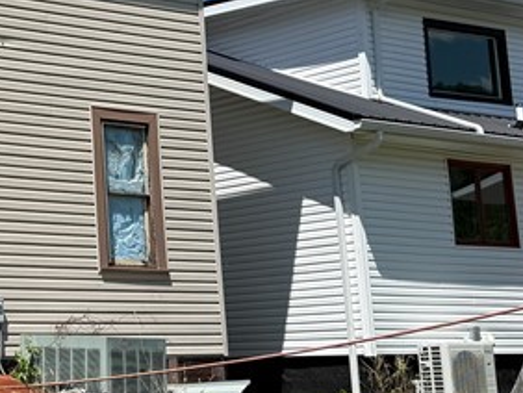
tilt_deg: +10.4
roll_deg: +1.8
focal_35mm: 87
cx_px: -158
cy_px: 145
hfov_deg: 20.5
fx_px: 1316
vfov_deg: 17.0
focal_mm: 6.76
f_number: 1.78
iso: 80
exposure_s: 1/5319
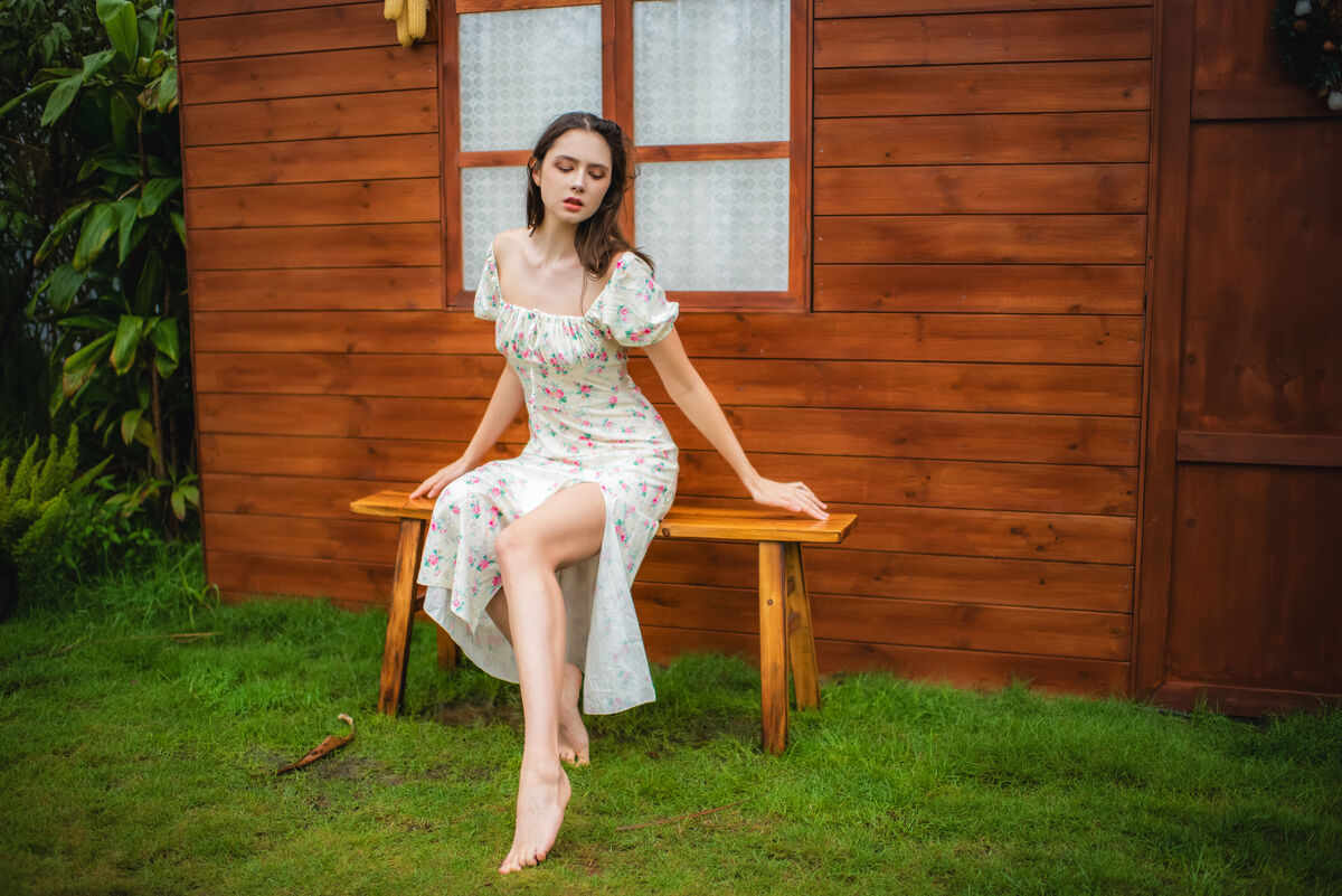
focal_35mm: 35
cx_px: 671
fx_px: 1305
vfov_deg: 37.9
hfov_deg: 54.4
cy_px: 448
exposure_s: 1/1000
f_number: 1.4
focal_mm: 35
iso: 50
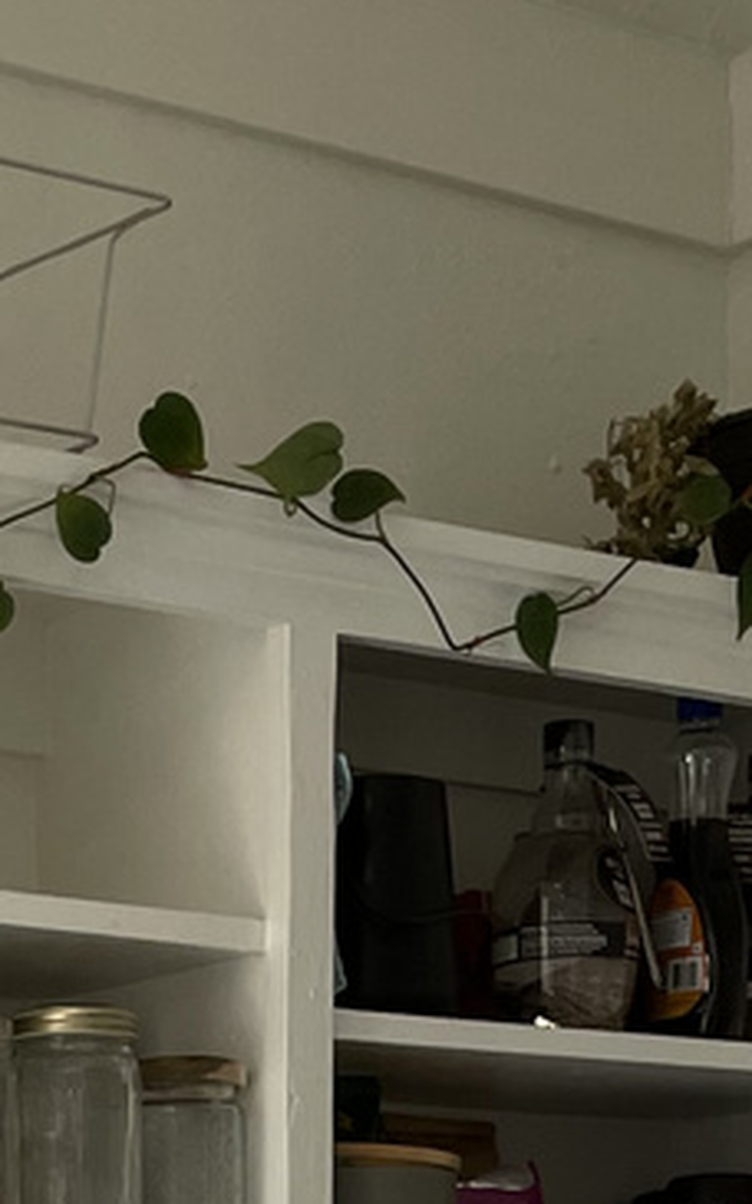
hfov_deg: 11.2
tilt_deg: -12.8
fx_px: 3805
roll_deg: +1.2
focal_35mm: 116
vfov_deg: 14.8
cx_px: 96
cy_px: 2408
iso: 64
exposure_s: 1/120
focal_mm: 4.2
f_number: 1.6
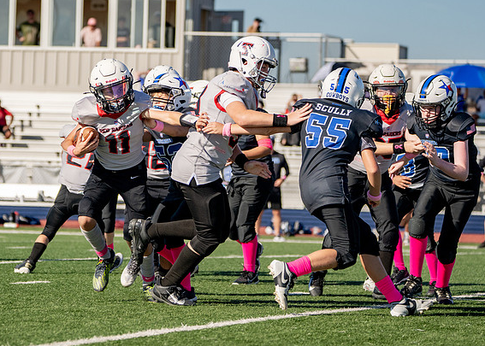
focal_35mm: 241
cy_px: 165
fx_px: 3320
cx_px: 150
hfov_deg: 8.3
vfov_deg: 6.0
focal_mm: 169
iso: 320
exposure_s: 1/2500
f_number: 5.6
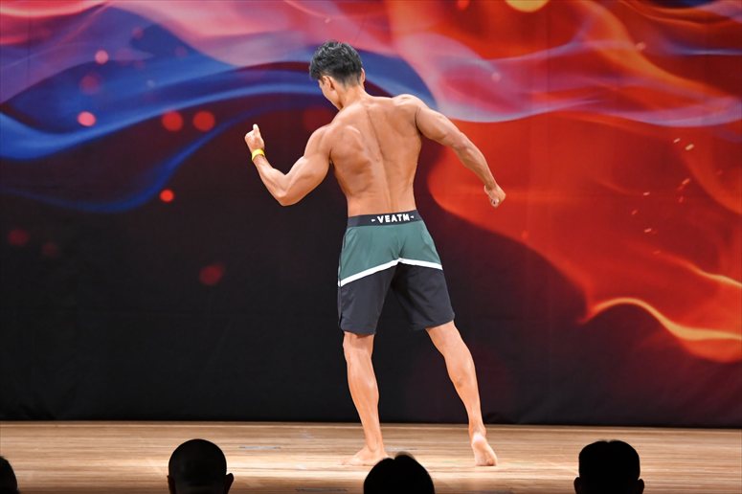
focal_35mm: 240
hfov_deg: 8.6
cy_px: 247
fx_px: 4944
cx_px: 371
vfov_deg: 5.7
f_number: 5.6
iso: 3200
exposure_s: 1/400
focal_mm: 160
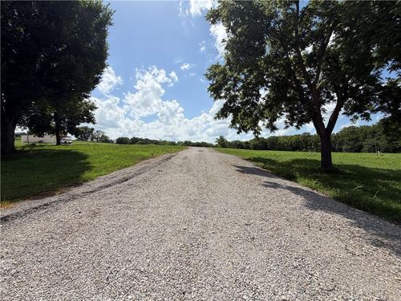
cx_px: 200
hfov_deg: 102.1
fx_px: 162
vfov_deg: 85.7
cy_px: 150
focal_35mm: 14
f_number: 2.2
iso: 25
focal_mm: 2.22
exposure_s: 1/1572
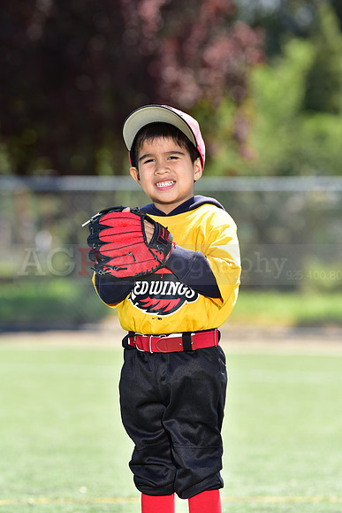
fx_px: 2848
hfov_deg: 6.9
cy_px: 256
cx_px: 171
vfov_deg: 10.3
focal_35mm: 200
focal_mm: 200
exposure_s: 1/200
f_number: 5
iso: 80
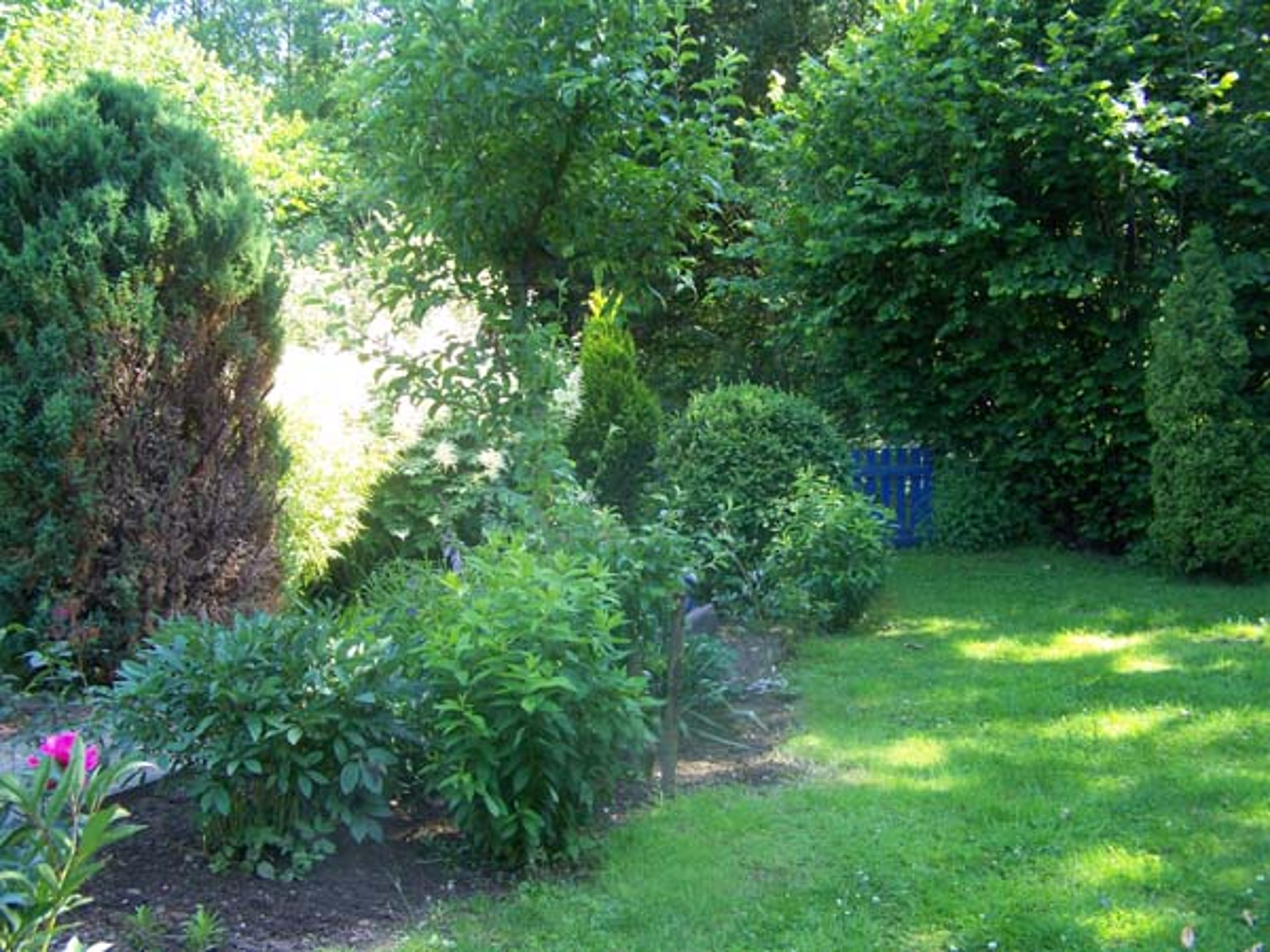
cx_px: 635
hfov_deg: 49.0
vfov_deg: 37.7
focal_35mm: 38
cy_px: 476
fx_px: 1394
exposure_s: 1/125
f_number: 2.8
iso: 160
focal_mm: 6.3
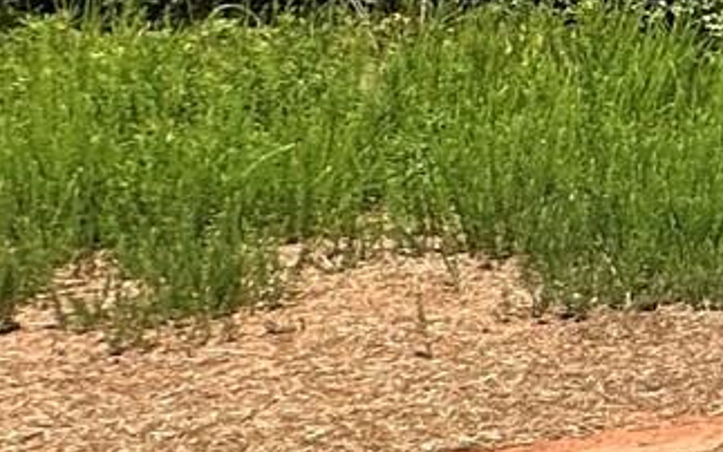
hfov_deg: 11.0
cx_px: 2250
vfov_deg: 13.6
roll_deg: -0.8
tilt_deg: -1.2
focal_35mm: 94
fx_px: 1853
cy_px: -72
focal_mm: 2.22
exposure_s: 1/1033
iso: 50
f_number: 2.2
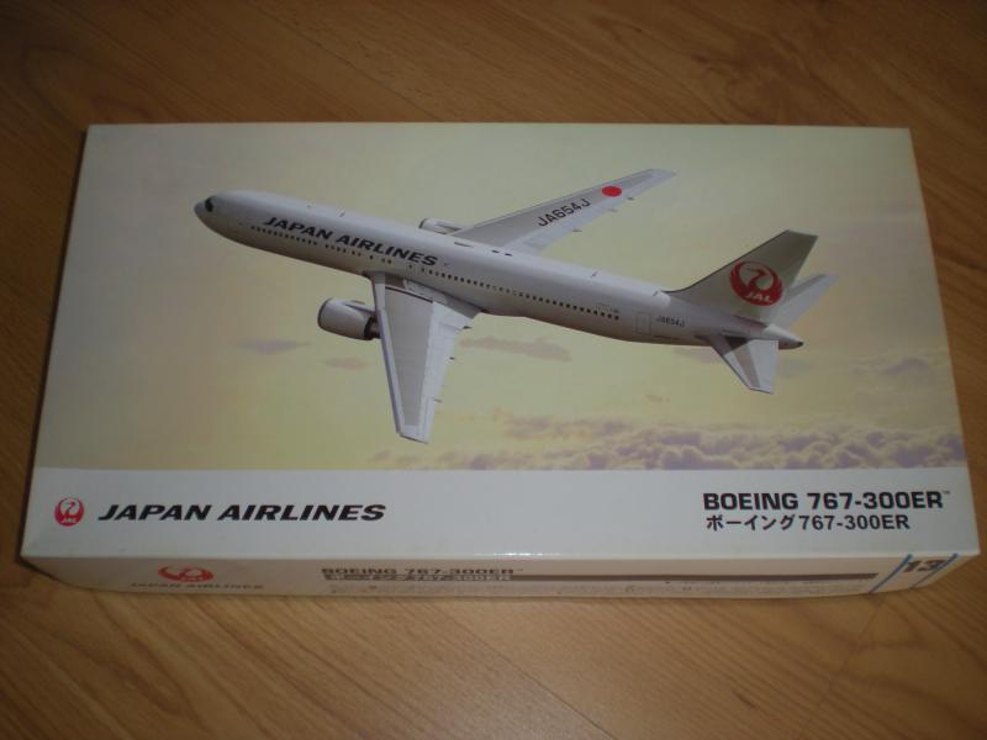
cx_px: 494
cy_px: 370
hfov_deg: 49.0
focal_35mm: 38
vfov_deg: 37.7
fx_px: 1083
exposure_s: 1/59
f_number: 3.1
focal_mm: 6.3
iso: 64
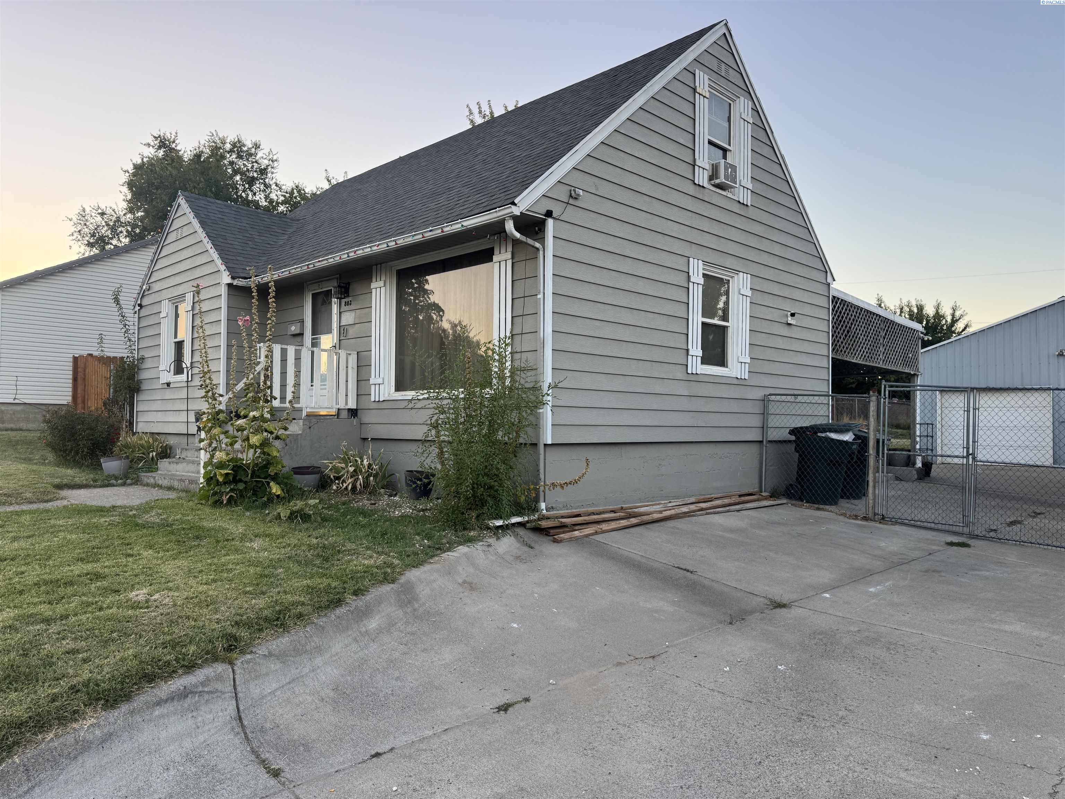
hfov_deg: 71.6
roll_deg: -0.5
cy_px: 400
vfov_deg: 56.8
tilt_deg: +1.0
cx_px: 532
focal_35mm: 24
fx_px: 738
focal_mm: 6.76
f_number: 1.78
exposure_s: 1/200
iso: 80
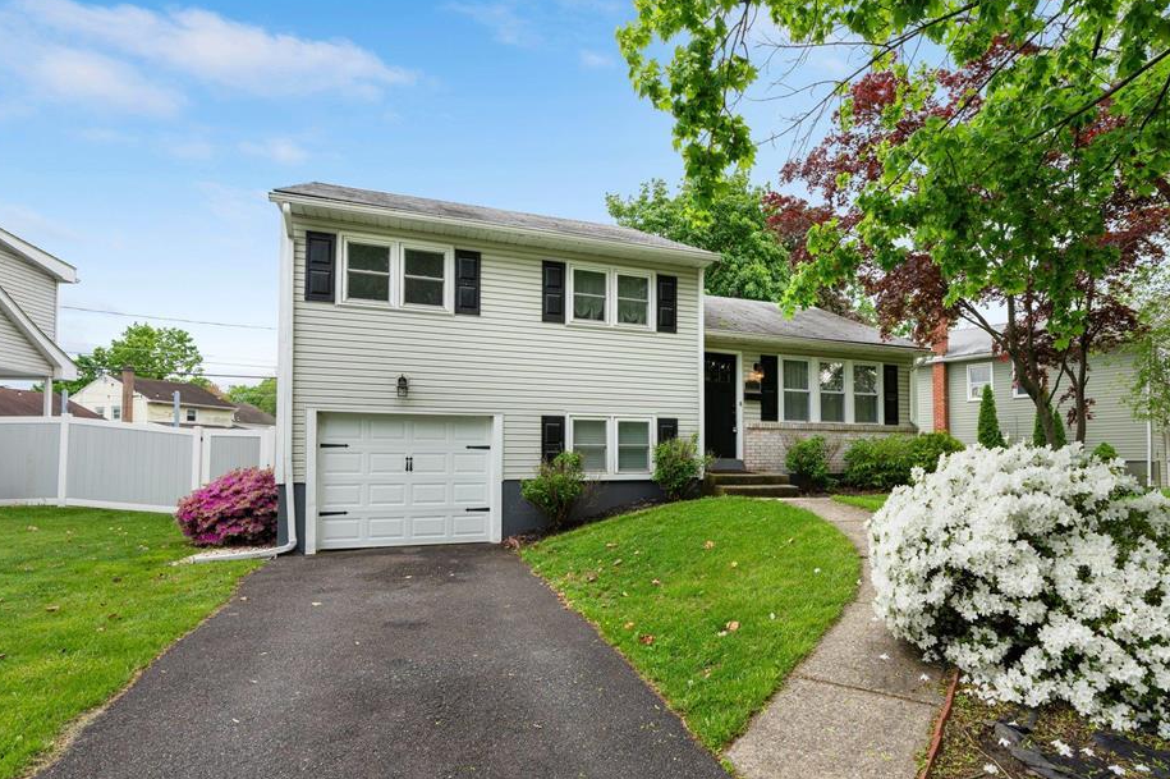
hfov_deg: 86.5
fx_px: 617
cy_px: 446
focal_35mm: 19
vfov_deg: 64.2
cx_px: 659
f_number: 7.1
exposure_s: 1/80
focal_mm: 16
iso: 320
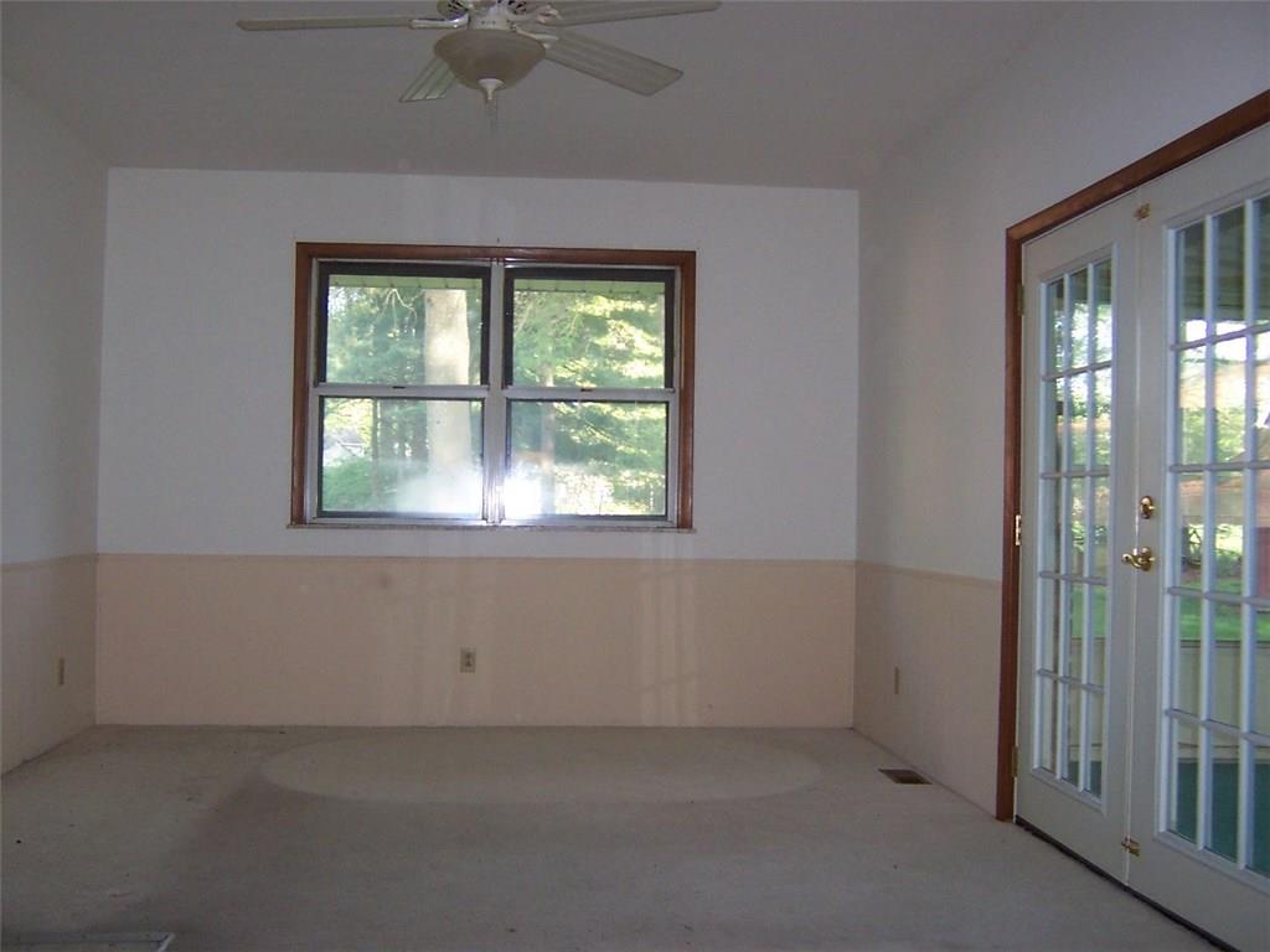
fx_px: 1321
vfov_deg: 39.7
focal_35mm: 36
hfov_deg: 51.4
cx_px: 635
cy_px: 476
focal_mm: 5.6
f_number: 2.8
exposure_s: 1/60
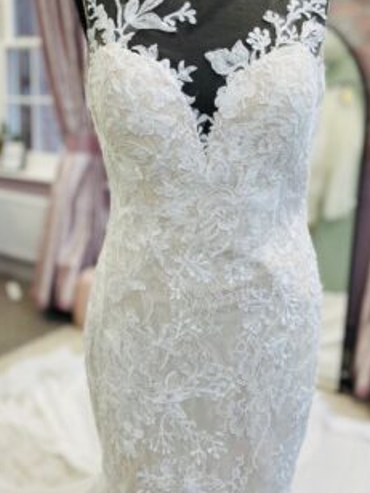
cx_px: 197
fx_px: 513
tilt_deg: -8.4
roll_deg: -0.9
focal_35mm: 36
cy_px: 180
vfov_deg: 50.7
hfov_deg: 39.6
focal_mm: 5.1
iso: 80
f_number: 1.6
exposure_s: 1/100
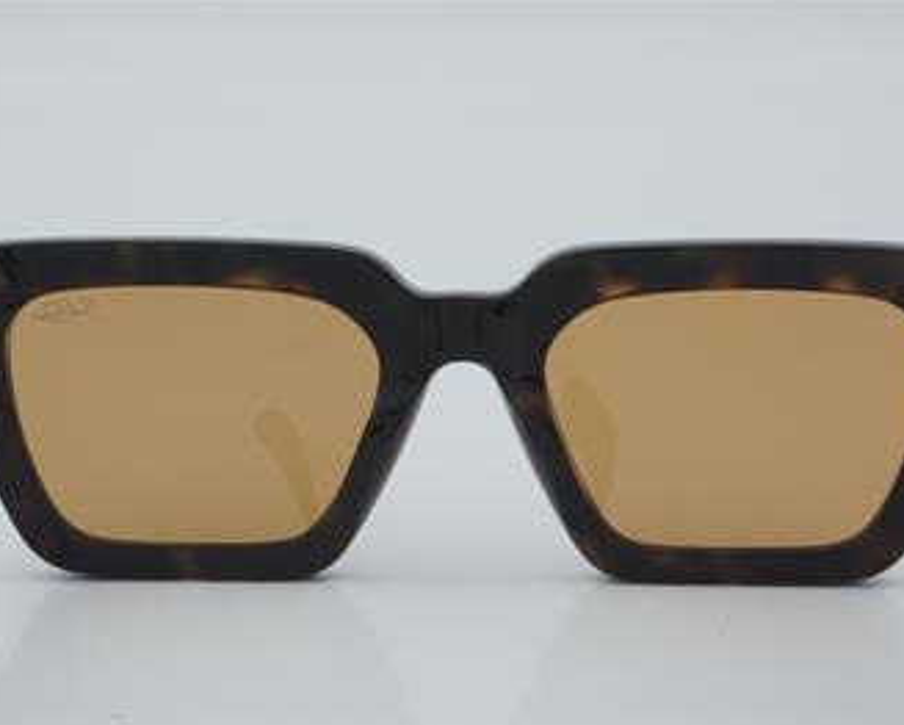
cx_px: 464
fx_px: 2532
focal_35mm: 95
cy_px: 362
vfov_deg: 16.3
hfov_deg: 20.2
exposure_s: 1/4
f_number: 32
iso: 100
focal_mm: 55
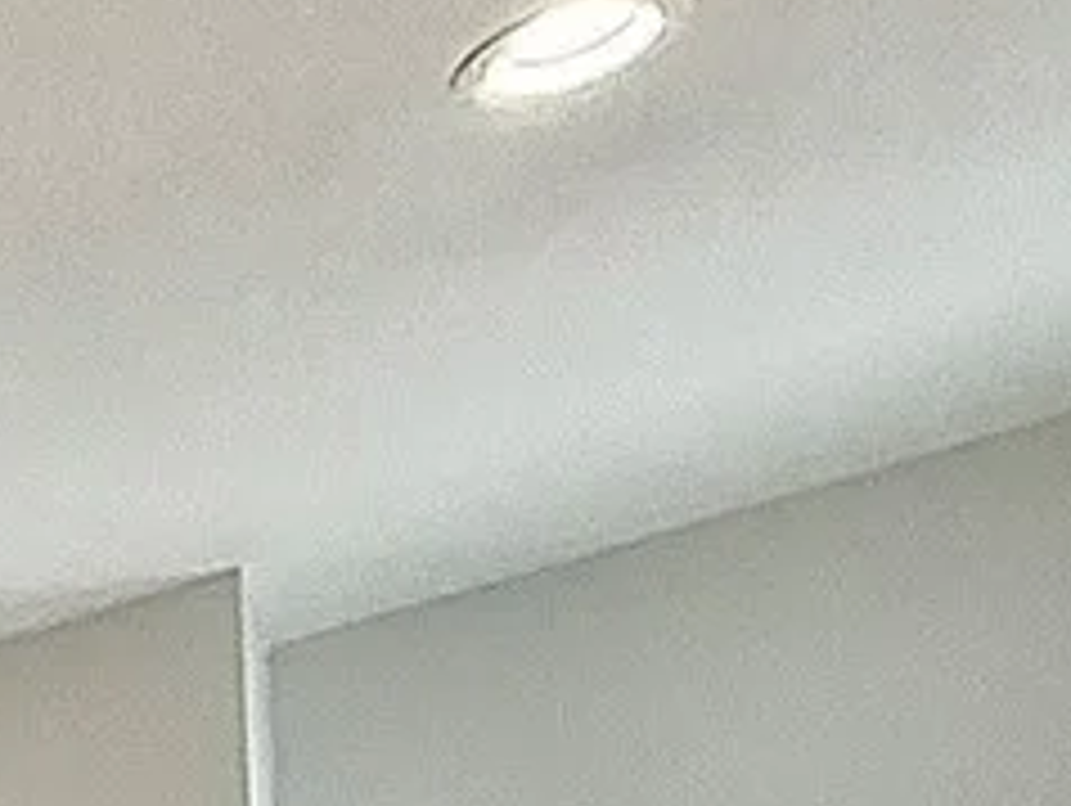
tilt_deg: -4.0
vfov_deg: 11.8
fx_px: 2911
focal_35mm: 94
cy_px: 2107
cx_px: -1638
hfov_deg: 13.6
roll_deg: +5.5
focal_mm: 2.22
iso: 250
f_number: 2.2
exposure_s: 1/120
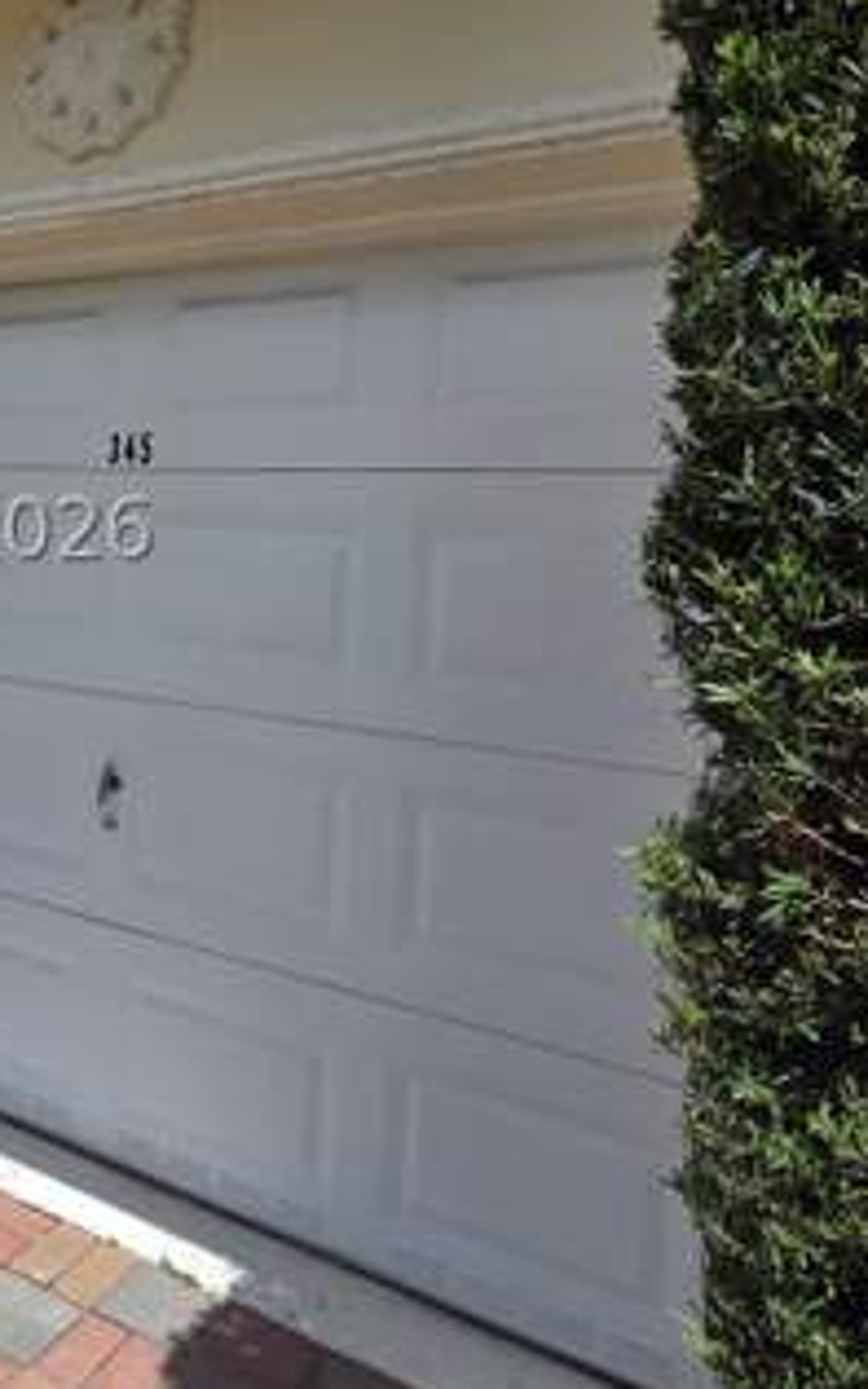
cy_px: 529
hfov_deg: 40.3
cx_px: 48
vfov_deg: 65.6
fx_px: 1059
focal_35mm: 28
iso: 50
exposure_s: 1/3333
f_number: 2.2
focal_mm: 2.2
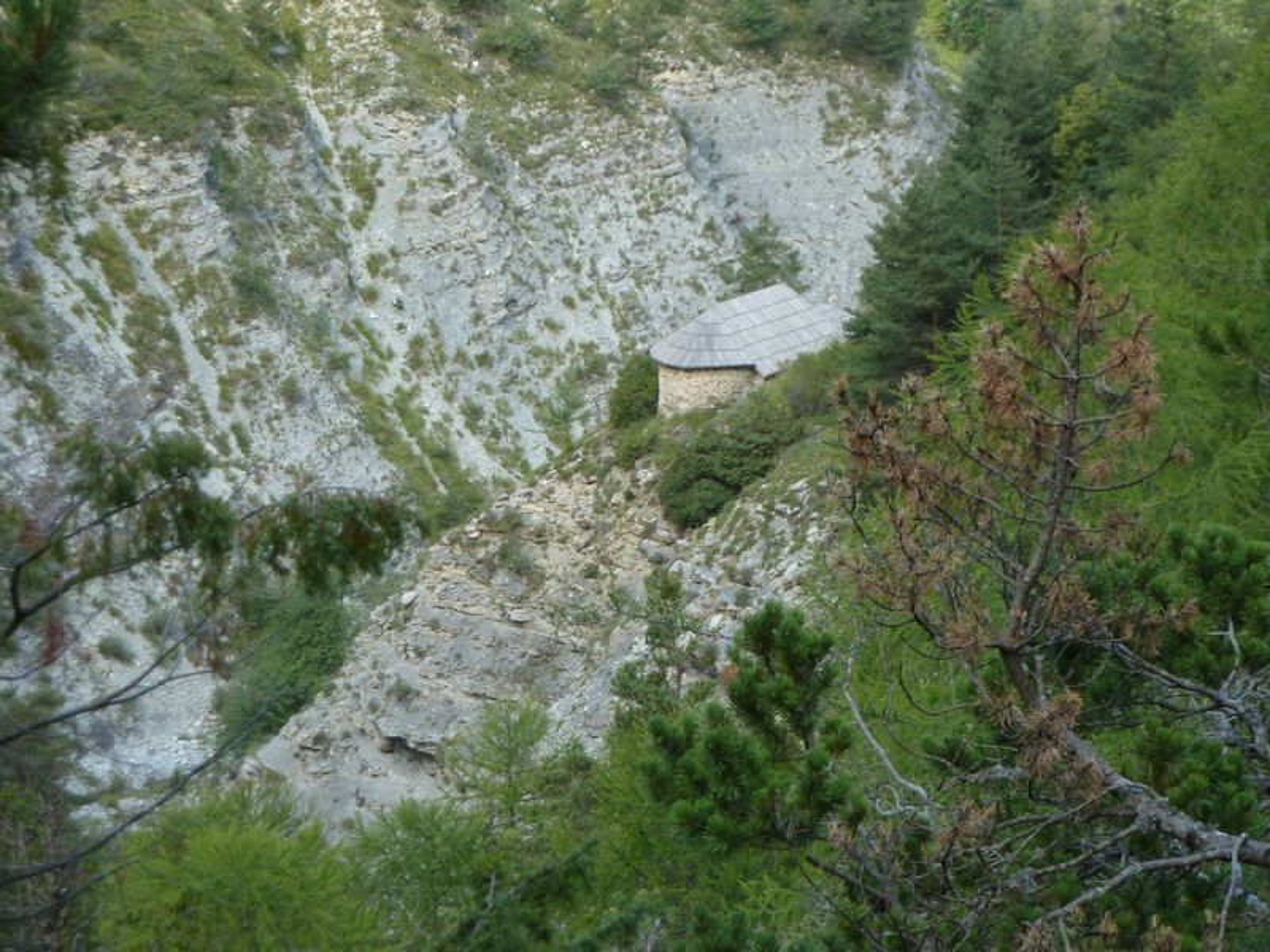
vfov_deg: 12.5
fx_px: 4366
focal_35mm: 119
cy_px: 476
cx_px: 635
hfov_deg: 16.6
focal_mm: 19.5
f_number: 4.4
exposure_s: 1/60
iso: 80
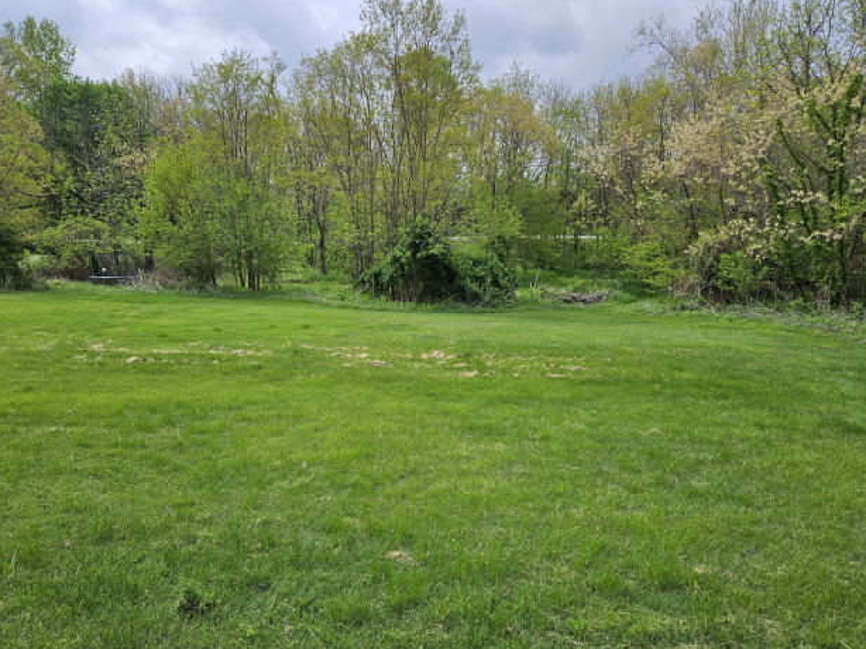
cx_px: 401
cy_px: 327
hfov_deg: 69.3
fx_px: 625
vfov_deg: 54.8
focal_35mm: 25
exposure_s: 1/2105
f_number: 1.8
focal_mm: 5.4
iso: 25
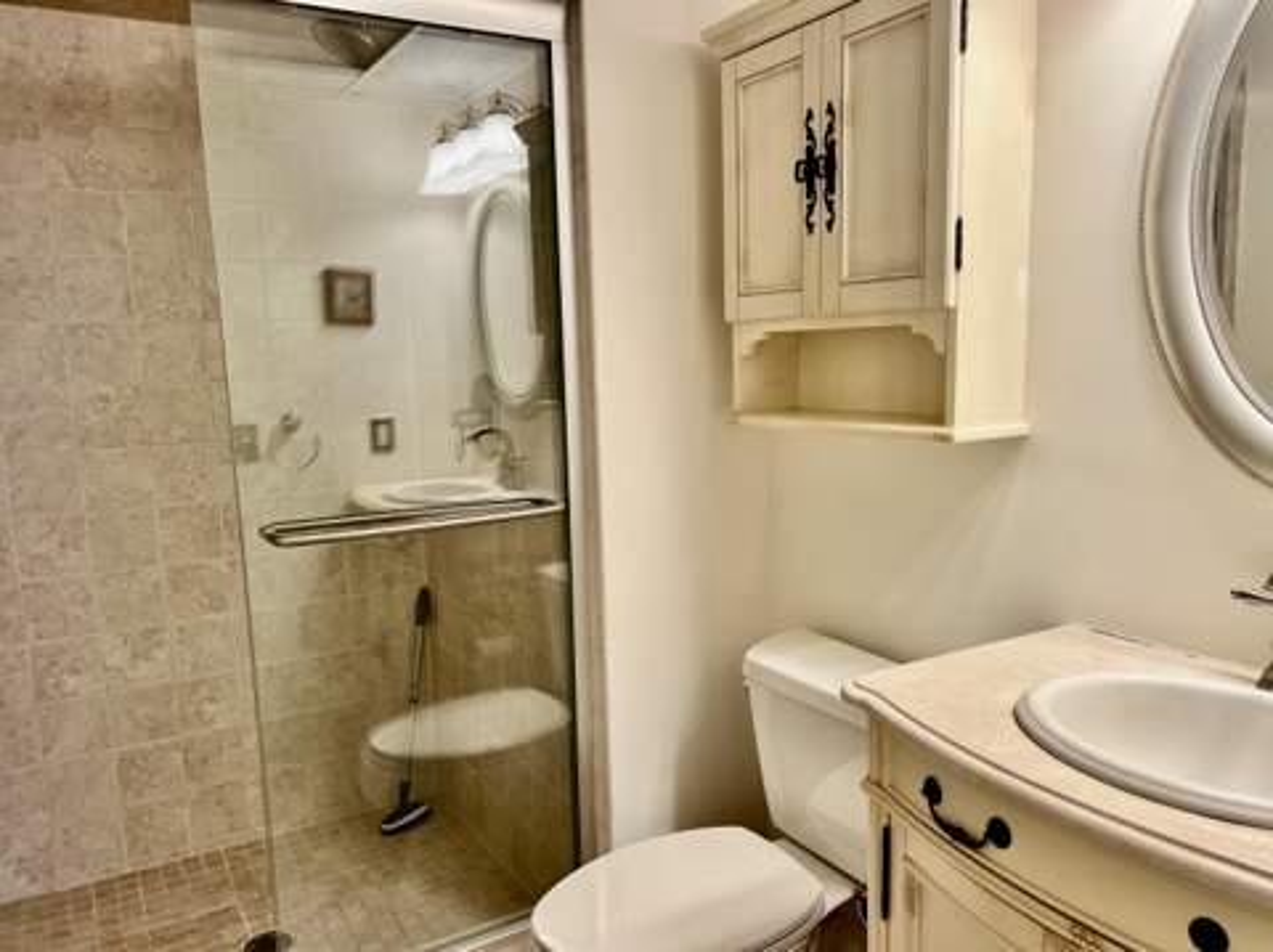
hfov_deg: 67.4
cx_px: 636
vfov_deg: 53.0
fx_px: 955
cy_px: 476
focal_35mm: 26
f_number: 1.5
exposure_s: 1/120
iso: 125
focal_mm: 5.7
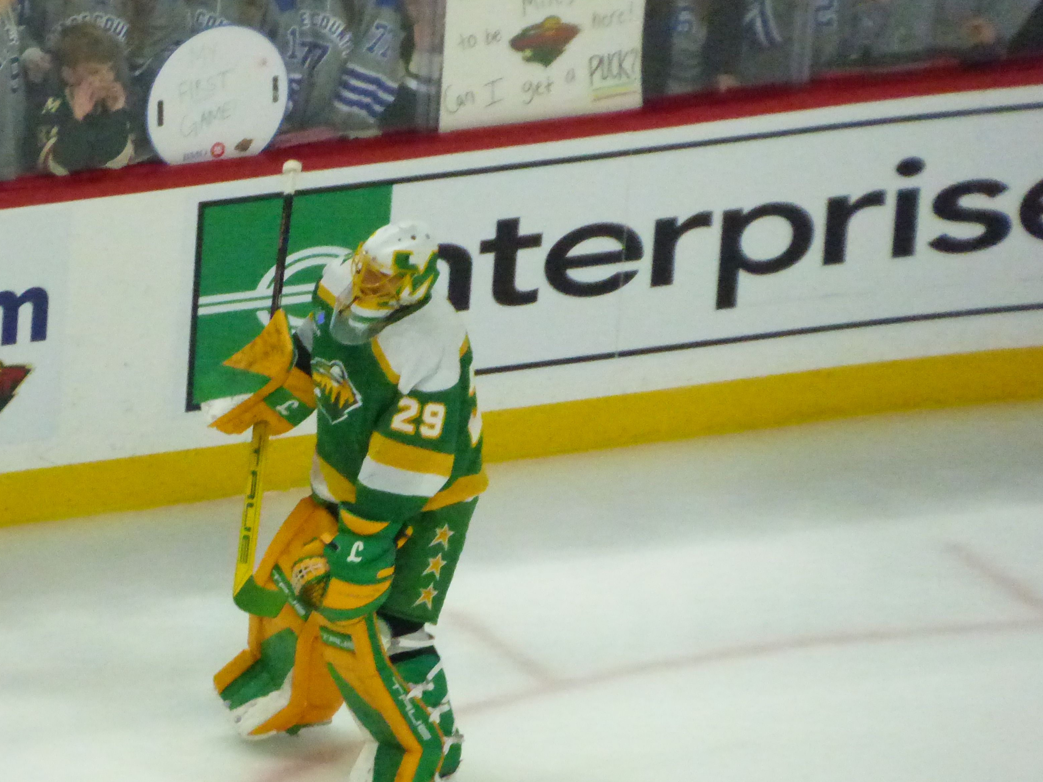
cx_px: 304
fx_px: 25221
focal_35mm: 837
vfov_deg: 1.8
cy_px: 355
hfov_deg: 2.4
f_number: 5.6
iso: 3200
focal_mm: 102.05
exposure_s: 1/1300
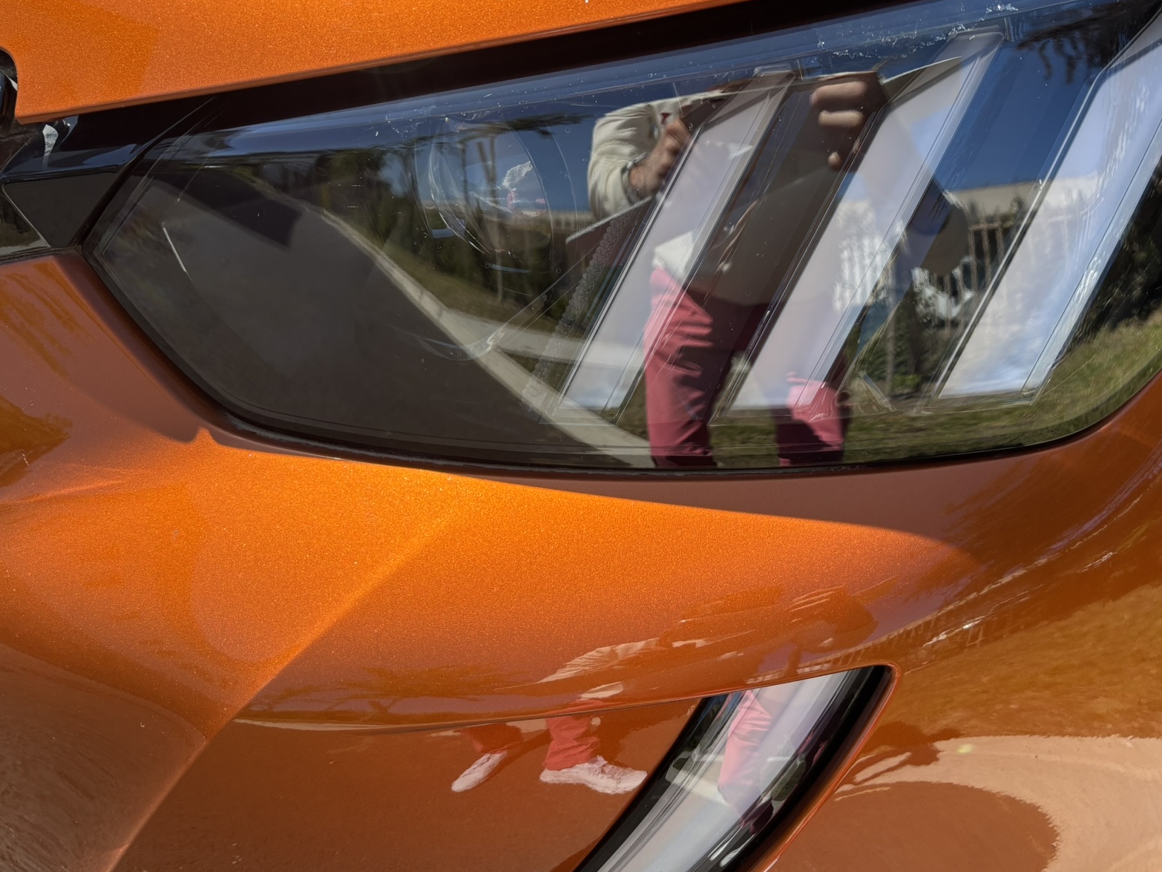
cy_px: 329
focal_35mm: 34
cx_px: 646
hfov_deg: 53.8
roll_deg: +0.6
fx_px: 1141
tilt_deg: -32.4
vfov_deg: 41.5
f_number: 1.6
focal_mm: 5.96
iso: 50
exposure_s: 1/1103
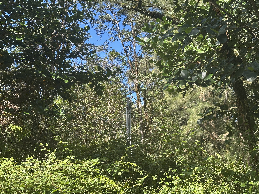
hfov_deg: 39.7
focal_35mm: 48
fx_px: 359
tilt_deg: +13.0
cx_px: 130
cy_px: 97
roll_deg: +0.0
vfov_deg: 30.3
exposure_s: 1/734
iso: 64
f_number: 1.78
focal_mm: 6.86
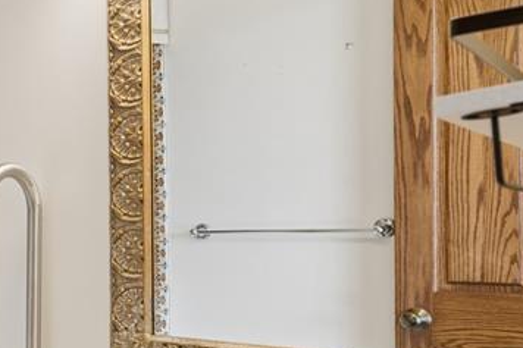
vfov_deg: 28.8
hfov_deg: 33.4
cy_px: 258
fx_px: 668
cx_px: -128
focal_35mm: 46
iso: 100
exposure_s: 1/20
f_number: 6.3
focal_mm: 16
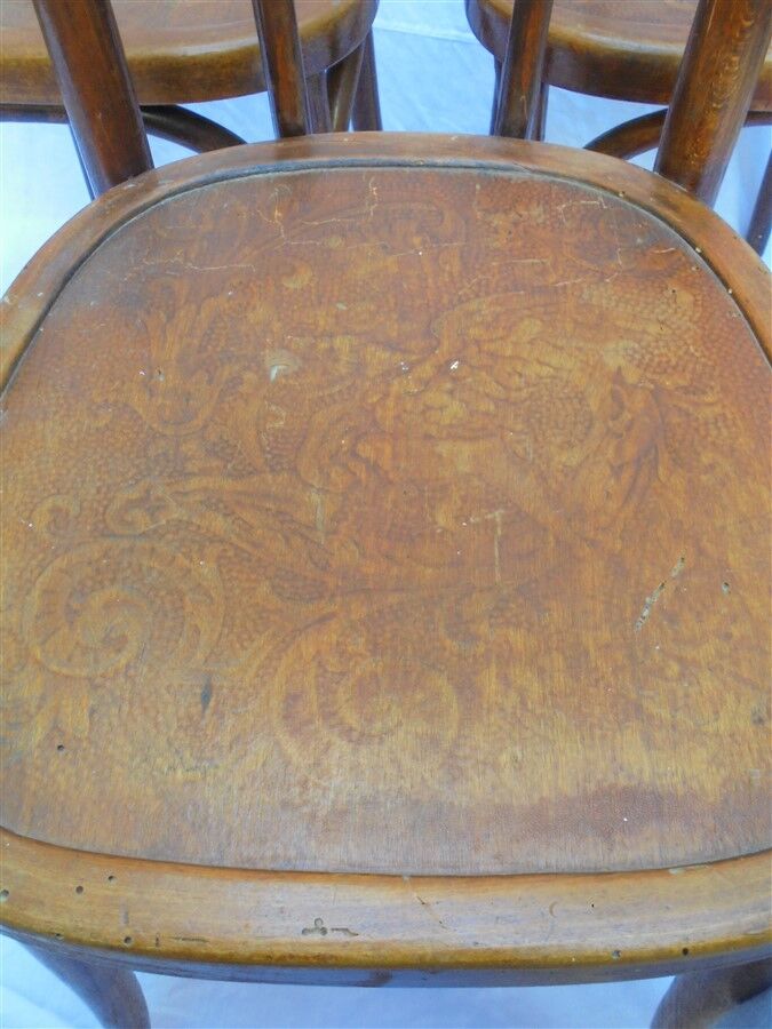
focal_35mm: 34
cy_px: 514
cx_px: 386
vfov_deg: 54.0
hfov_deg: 41.8
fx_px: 1011
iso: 320
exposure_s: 1/30
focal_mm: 6.1
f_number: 4
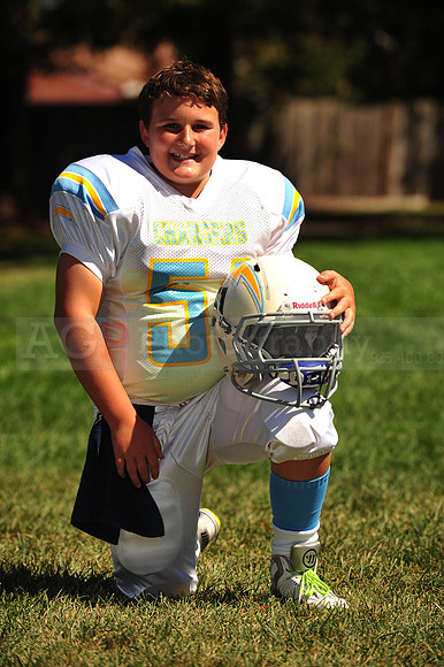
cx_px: 222
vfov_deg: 11.8
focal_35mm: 175
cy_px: 334
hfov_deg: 7.8
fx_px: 3241
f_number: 5
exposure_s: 1/1000
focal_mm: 175
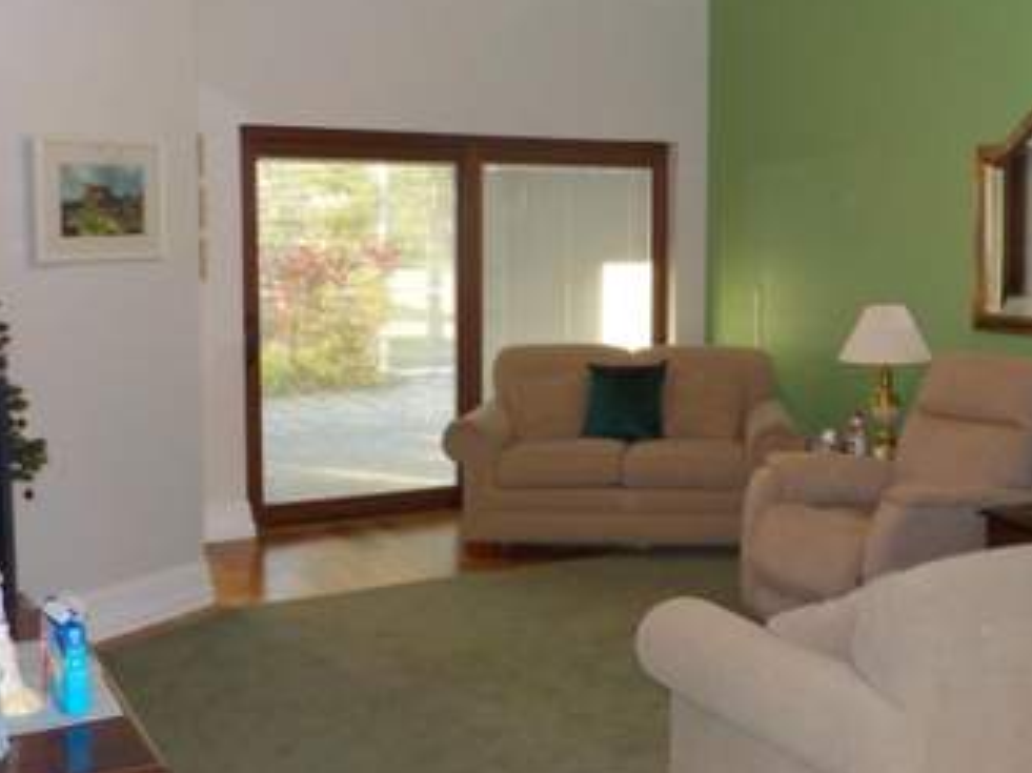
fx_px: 1311
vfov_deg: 32.8
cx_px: 704
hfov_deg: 42.3
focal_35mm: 44
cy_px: 345
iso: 280
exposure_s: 1/30
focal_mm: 4.1
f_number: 3.3
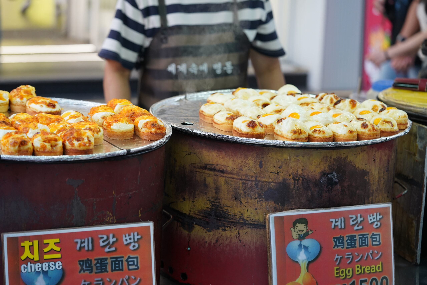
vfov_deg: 15.2
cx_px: 214
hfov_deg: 22.6
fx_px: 1067
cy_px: 142
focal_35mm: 90
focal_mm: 90
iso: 1250
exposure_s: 1/160
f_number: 4
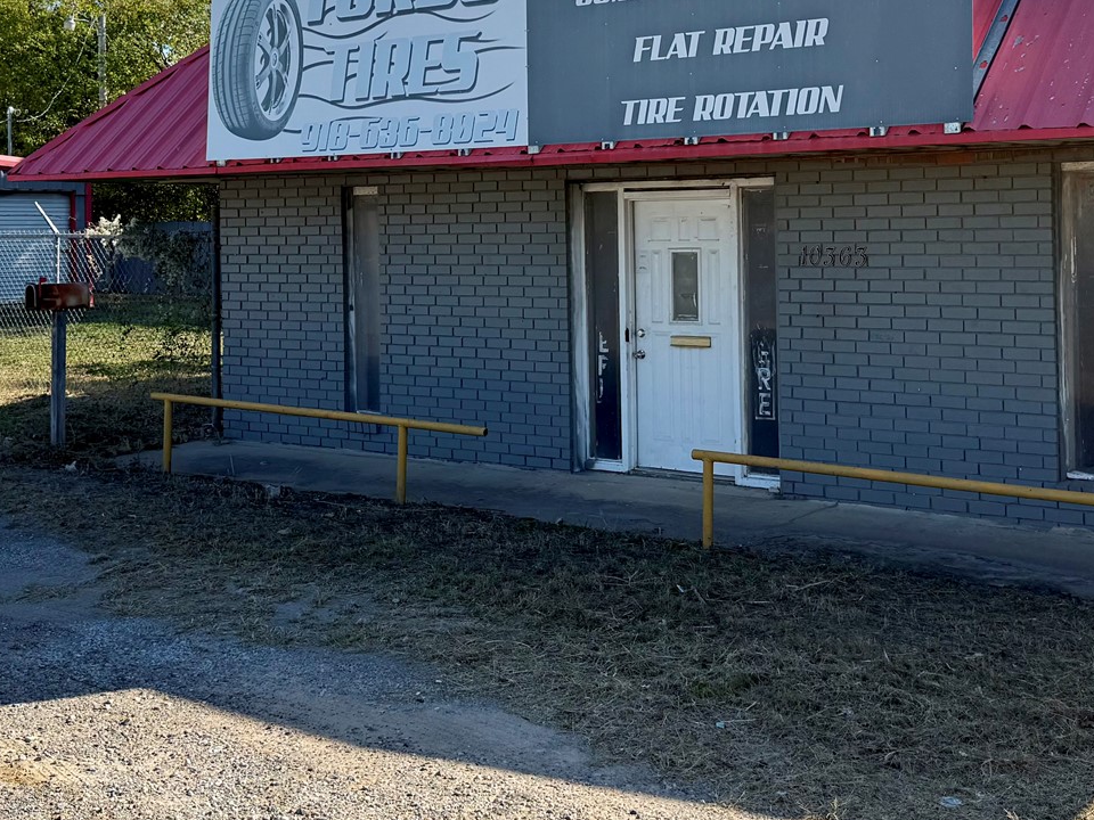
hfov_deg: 39.7
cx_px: 552
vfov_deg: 29.8
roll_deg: +0.9
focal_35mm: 48
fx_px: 1517
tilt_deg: +0.1
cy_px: 218
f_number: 1.78
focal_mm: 6.76
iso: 80
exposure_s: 1/3279
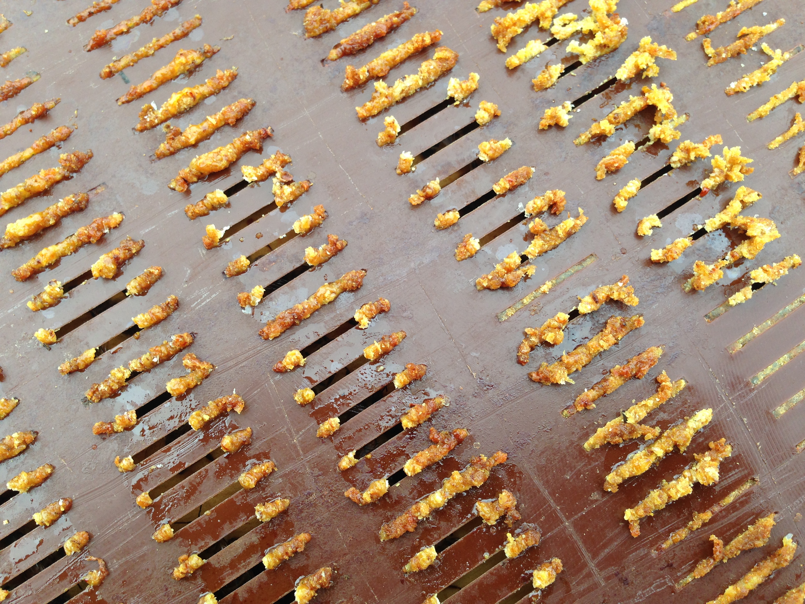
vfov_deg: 42.9
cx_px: 402
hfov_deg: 55.4
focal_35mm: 33
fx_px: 767
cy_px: 302
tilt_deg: -77.6
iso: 50
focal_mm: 4.12
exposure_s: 1/176
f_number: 2.4
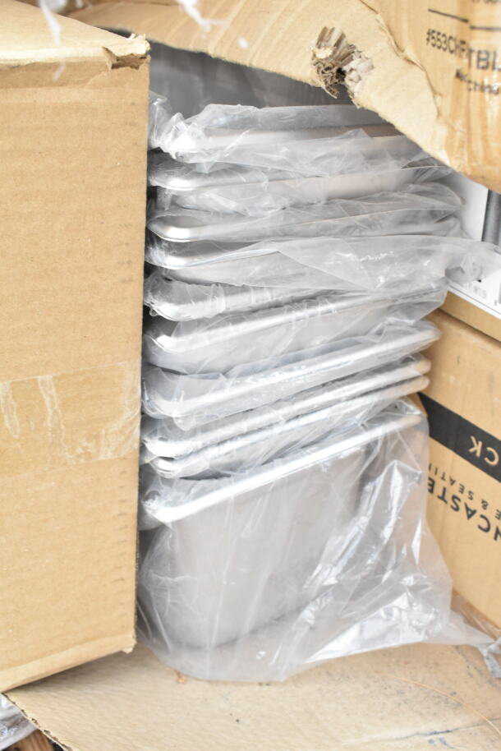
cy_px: 376
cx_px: 250
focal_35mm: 40
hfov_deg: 33.0
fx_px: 845
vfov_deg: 47.9
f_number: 8
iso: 1600
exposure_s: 1/250
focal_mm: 27
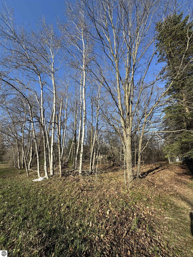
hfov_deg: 85.7
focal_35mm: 14
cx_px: 96
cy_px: 128
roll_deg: +0.7
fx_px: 104
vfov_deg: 102.1
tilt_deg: +16.2
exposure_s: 1/1020
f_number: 2.2
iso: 40
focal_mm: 2.22
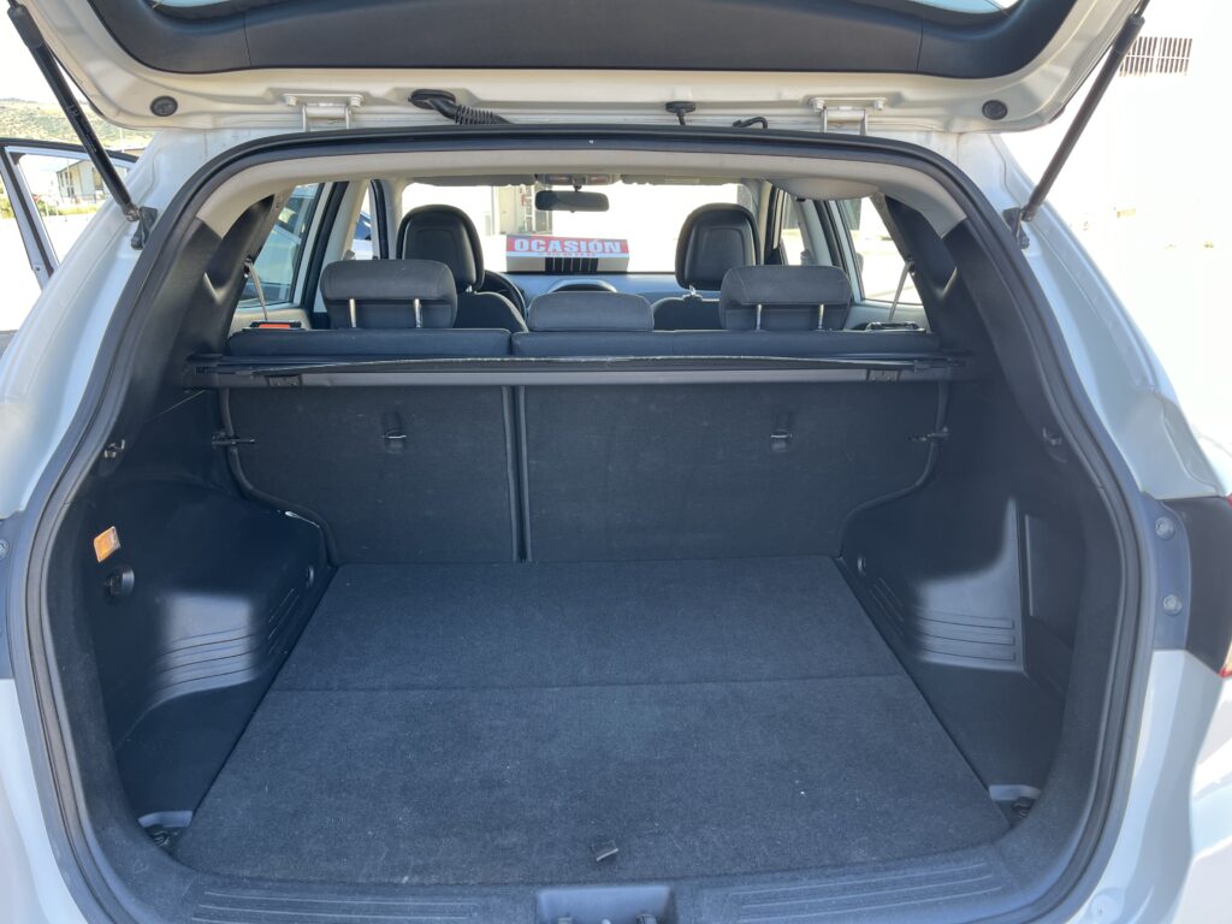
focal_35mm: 26
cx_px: 616
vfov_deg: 53.1
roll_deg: -0.2
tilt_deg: -18.2
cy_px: 462
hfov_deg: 67.3
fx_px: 925
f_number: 1.6
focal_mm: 5.1
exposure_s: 1/122
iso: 40
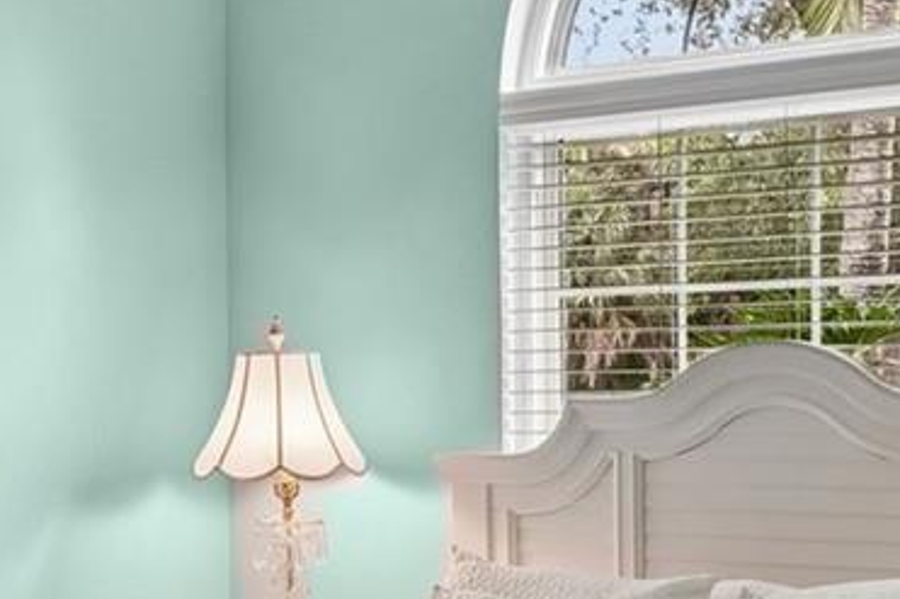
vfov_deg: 19.7
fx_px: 1724
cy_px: 359
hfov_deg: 29.3
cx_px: 439
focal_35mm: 69
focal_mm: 16
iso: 400
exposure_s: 1/10
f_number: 8
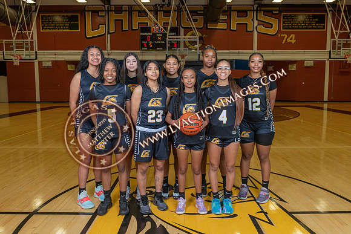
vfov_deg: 46.5
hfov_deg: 65.5
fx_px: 273
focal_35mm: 28
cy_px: 113
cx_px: 177
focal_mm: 26
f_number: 7.1
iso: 250
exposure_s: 1/50
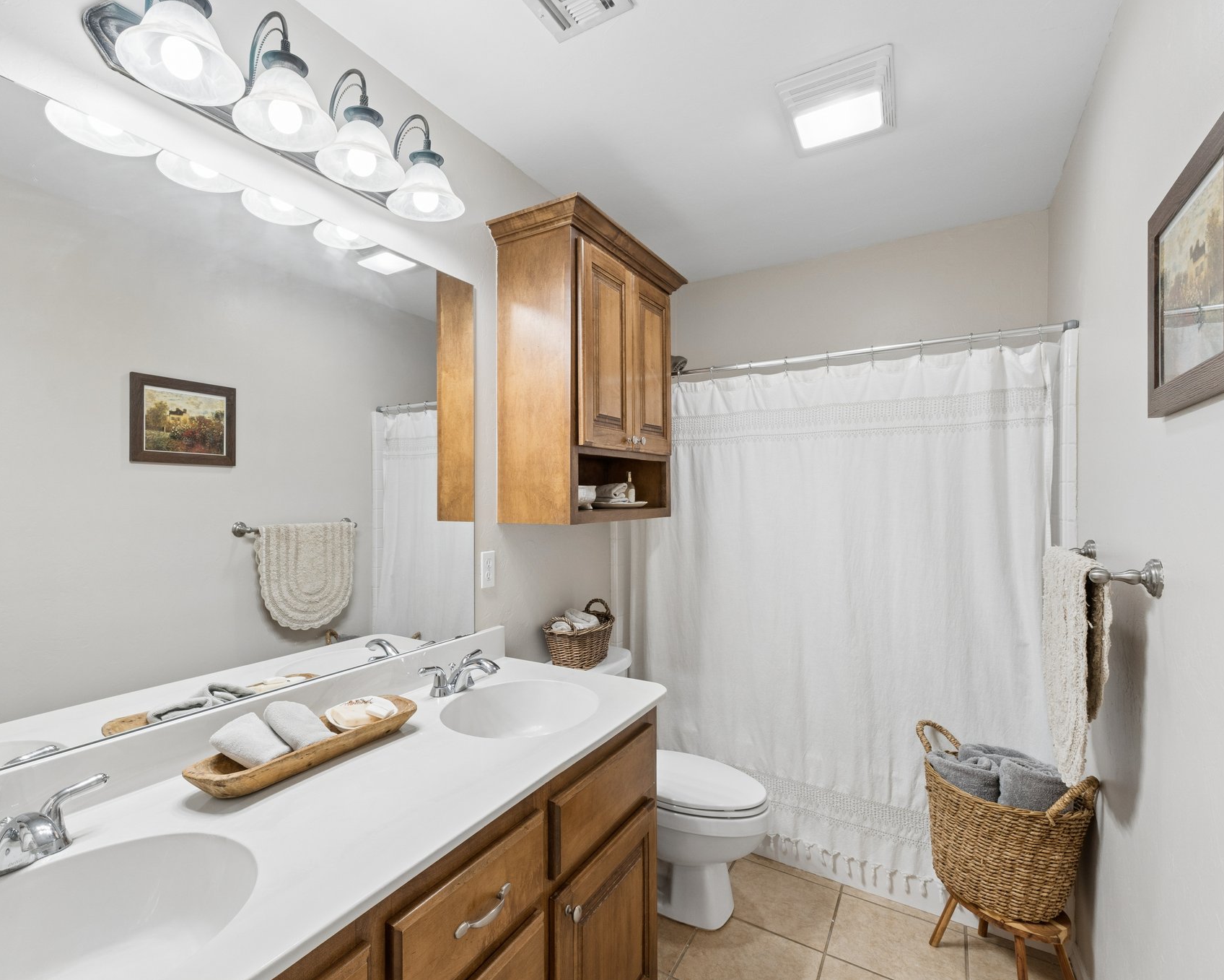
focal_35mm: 17
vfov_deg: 77.0
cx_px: 516
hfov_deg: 88.9
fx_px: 616
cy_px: 489
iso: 250
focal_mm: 10
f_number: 8
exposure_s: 1/30
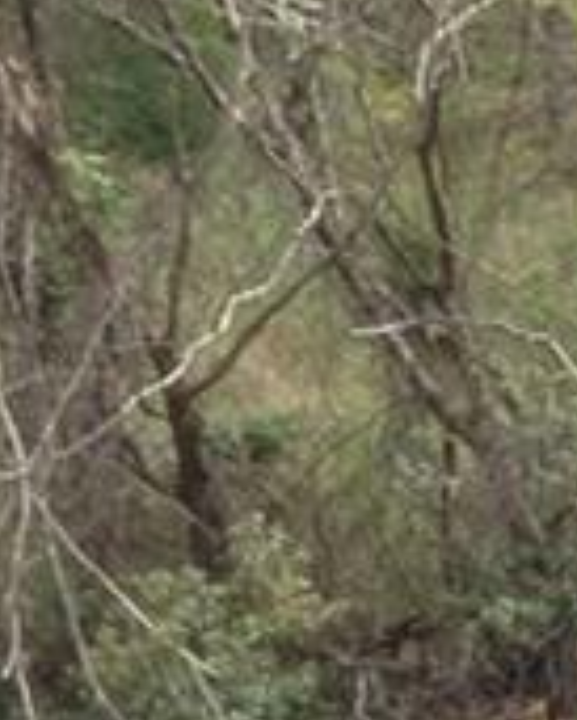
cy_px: 653
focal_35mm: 192
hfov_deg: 7.4
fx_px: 4095
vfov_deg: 10.0
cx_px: 1516
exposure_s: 1/345
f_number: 2.4
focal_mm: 3.3
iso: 32
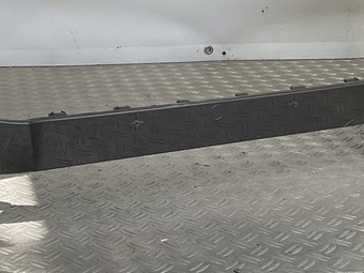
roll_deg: +0.0
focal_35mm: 86
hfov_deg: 21.9
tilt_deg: -7.3
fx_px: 904
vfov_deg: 16.6
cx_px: 2
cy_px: -33
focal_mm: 3
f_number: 1.8
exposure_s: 1/214
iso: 16
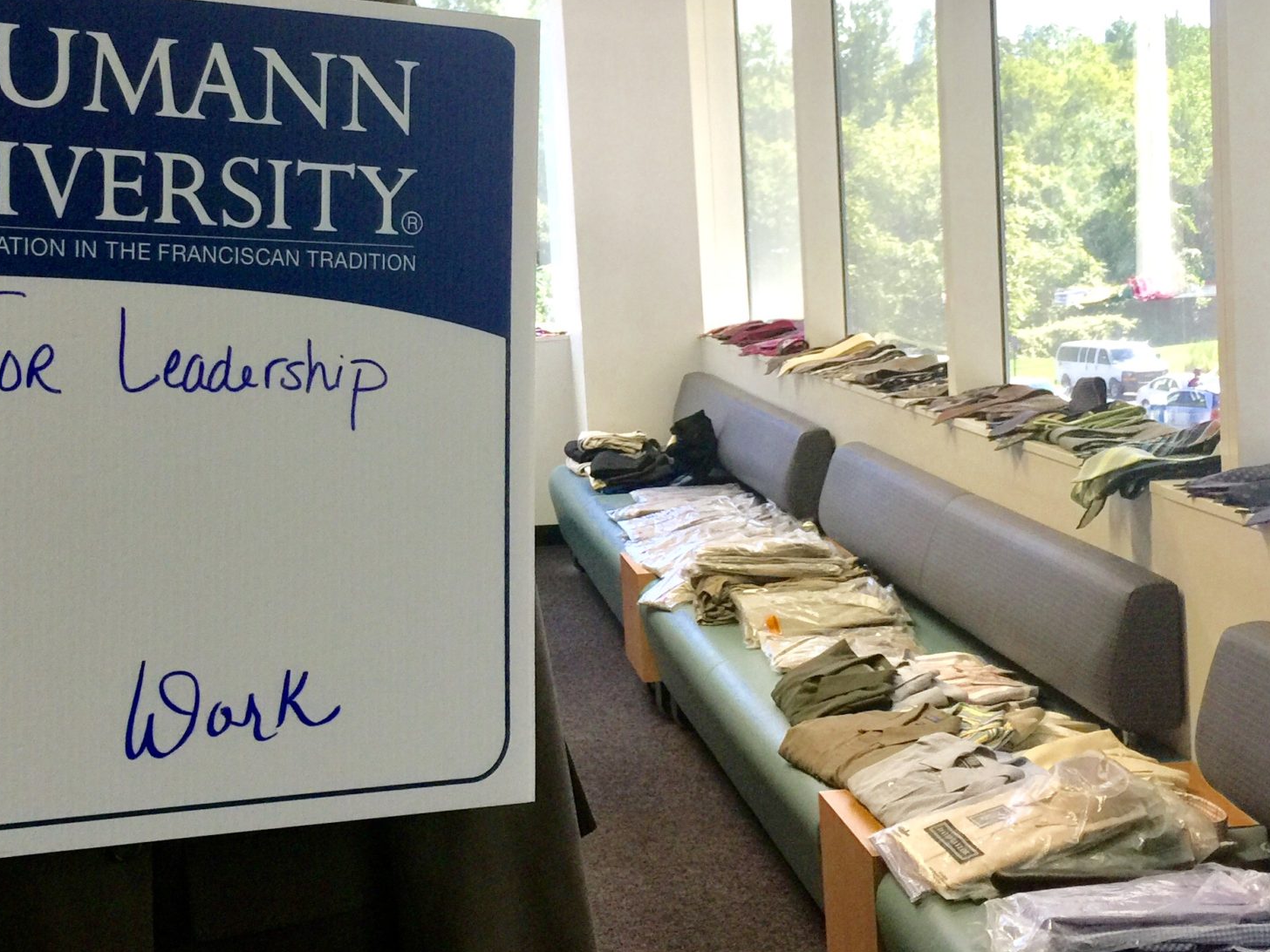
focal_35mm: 51
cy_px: 382
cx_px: 477
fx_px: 1871
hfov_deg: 37.3
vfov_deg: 28.5
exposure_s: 1/15
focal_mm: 4.15
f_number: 2.2
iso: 40
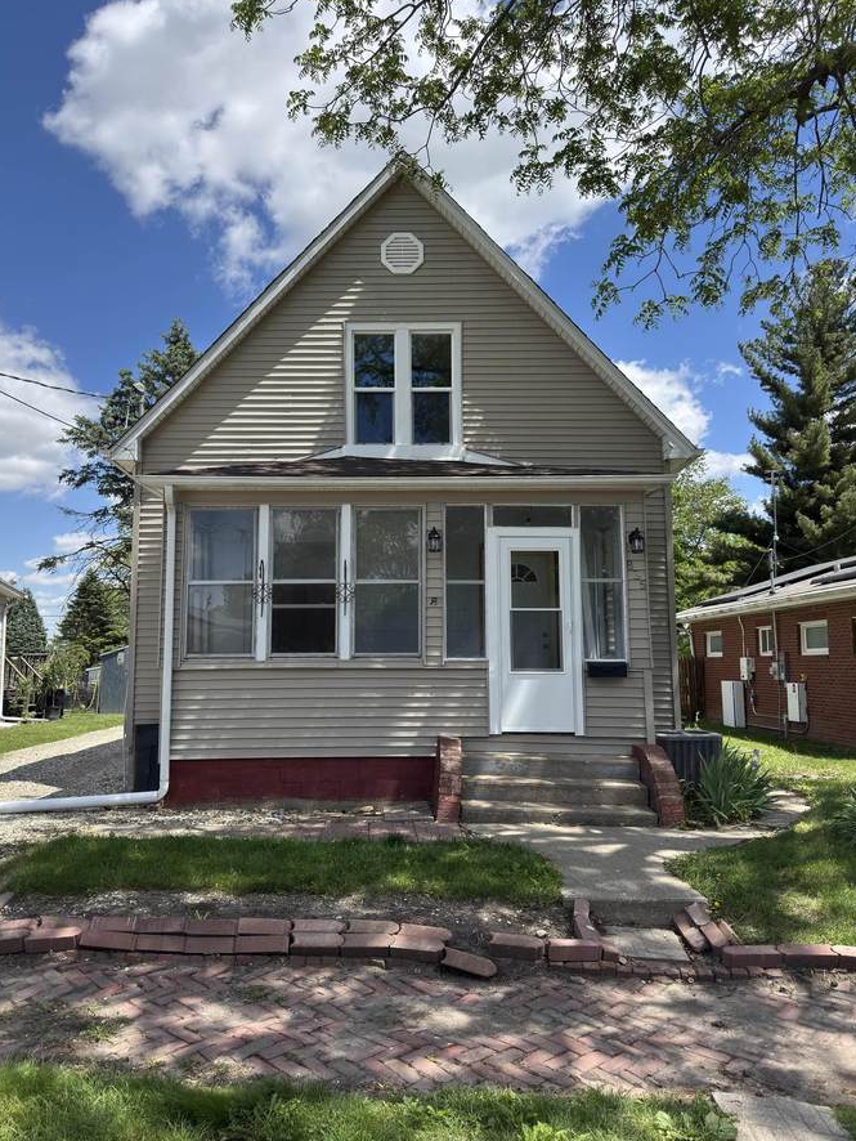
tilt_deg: +6.5
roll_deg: +0.3
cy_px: 564
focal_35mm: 26
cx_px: 396
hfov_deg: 53.0
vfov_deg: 67.3
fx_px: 857
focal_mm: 6.76
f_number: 1.78
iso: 100
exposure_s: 1/4049
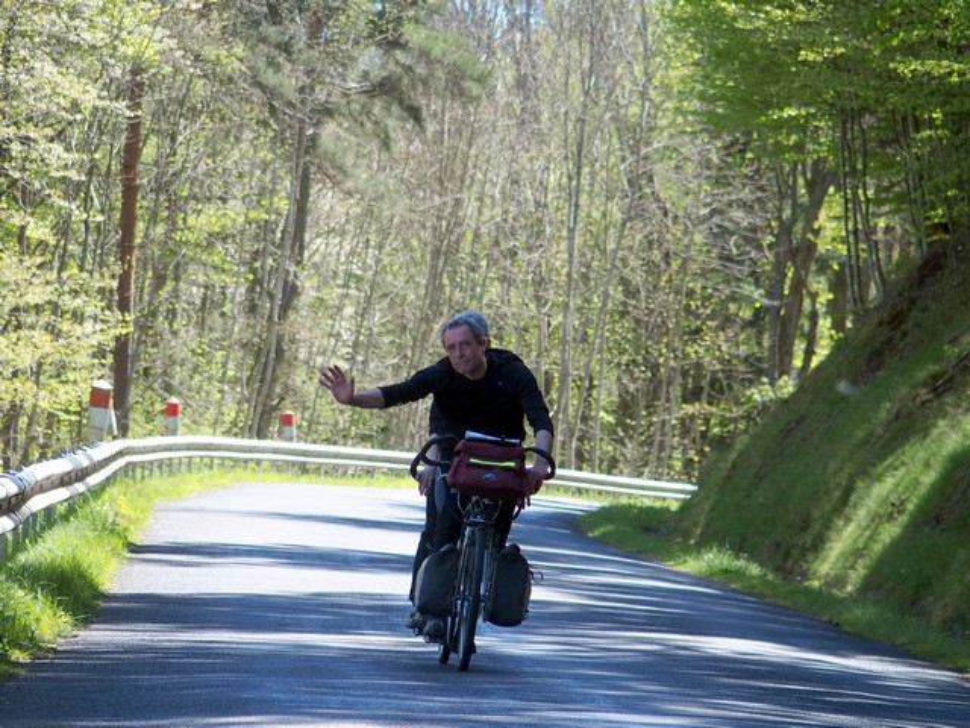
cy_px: 364
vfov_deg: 5.0
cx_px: 485
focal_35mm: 300
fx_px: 8407
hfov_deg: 6.6
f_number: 3.2
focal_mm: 64.3
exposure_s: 1/320
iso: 100
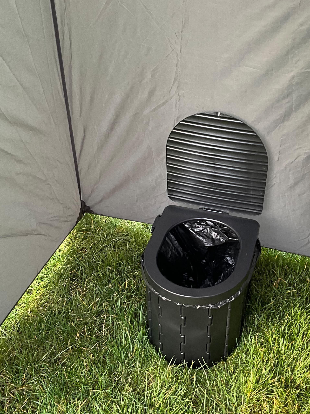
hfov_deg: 31.2
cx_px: 217
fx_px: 549
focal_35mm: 46
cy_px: 200
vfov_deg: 41.2
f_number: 1.8
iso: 64
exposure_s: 1/115
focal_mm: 3
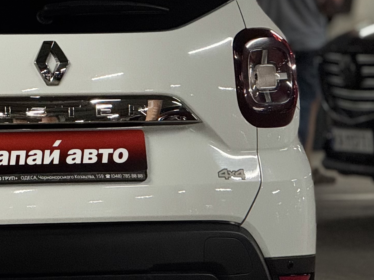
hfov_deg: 5.9
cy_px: 126
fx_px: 3598
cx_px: -102
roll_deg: +0.1
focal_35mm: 333
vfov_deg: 4.5
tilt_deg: -2.0
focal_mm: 15.66
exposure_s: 1/100
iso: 400
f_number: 2.8
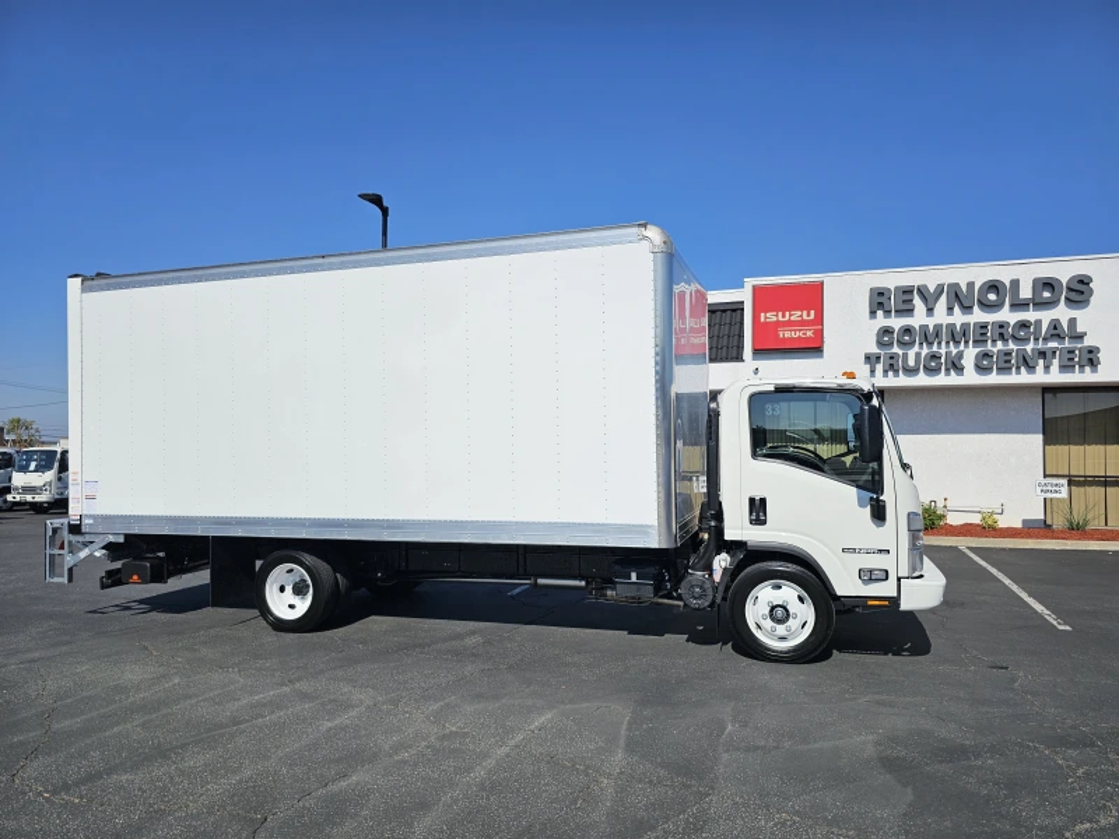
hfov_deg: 73.9
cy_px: 420
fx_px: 744
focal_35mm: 23
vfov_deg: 58.9
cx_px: 560
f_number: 1.7
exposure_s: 1/1936
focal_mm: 6.3
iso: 10
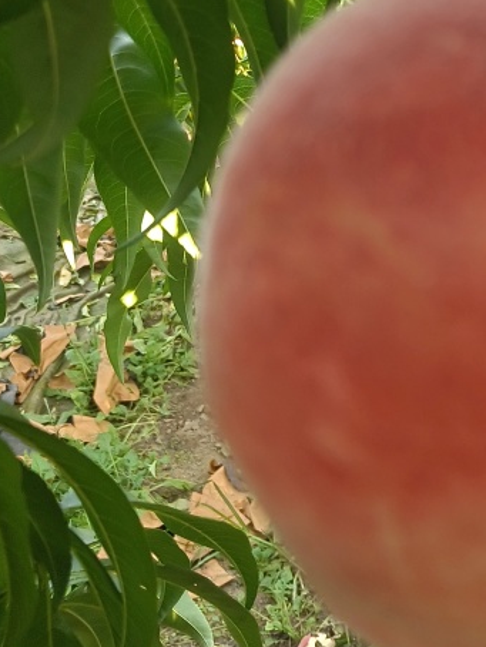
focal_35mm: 54
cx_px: 543
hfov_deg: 25.0
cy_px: 190
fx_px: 1010
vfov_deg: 35.0
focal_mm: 5.59
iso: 561
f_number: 1.88
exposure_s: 1/100
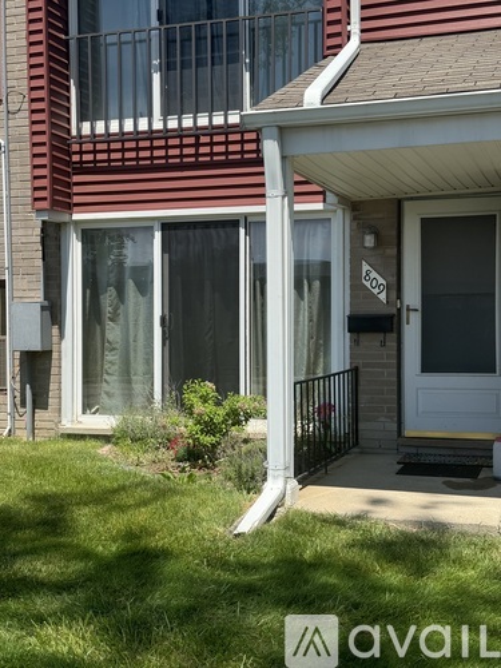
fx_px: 926
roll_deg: +1.4
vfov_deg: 39.7
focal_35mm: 48
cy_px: 334
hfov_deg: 30.3
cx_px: 250
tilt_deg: -1.3
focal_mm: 6.76
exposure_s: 1/3257
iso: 64
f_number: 1.78
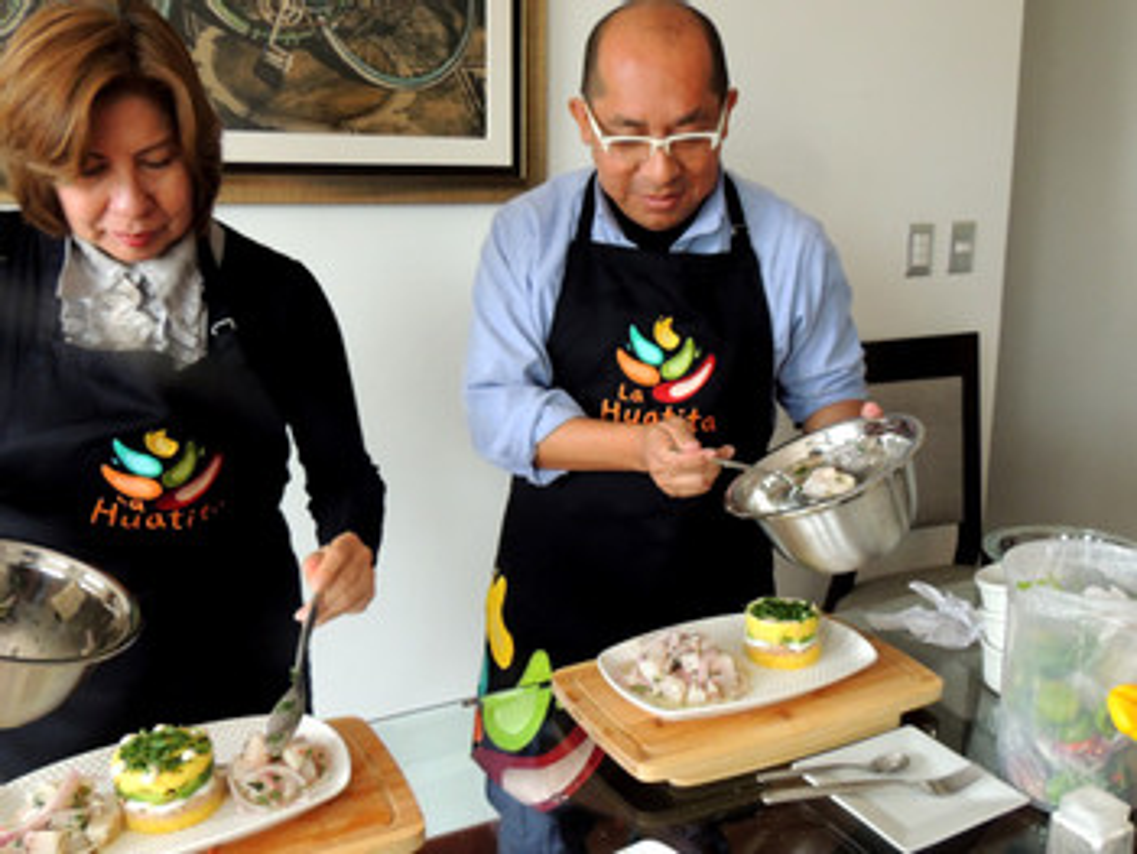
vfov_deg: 43.0
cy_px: 427
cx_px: 568
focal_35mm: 33
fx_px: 1085
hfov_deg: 55.3
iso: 400
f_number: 4
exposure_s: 1/30
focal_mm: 5.8
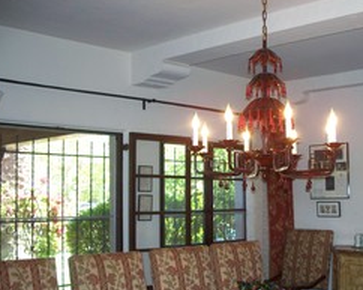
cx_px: 251
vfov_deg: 28.4
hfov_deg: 35.0
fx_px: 569
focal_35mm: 53
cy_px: 189
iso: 200
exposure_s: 1/60
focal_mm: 7.8
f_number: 2.8
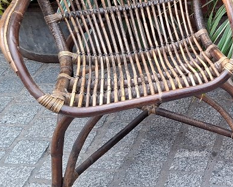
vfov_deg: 21.7
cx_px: 309
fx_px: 483
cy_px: 55
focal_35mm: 70
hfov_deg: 23.7
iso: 160
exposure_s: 1/100
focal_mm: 5.54
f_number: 1.8
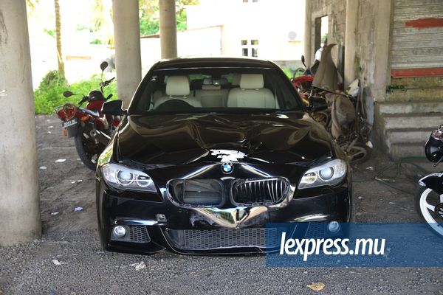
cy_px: 148
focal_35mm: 50
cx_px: 222
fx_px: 615
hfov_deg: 39.6
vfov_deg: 27.0
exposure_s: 1/125
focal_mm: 50
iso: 800
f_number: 4
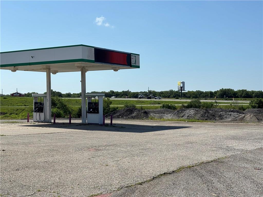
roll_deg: +0.6
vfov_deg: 28.0
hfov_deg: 36.8
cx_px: 132
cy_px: 98
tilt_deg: -1.5
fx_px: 395
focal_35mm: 52
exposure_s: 1/4082
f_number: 1.6
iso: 40
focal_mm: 5.96
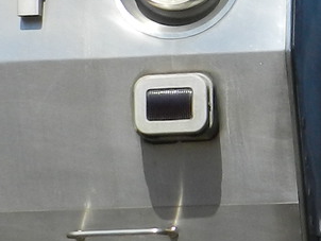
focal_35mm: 432
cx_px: 213
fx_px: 4009
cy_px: -50
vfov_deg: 3.4
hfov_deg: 4.6
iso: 160
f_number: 4.7
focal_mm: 12.1
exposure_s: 1/800
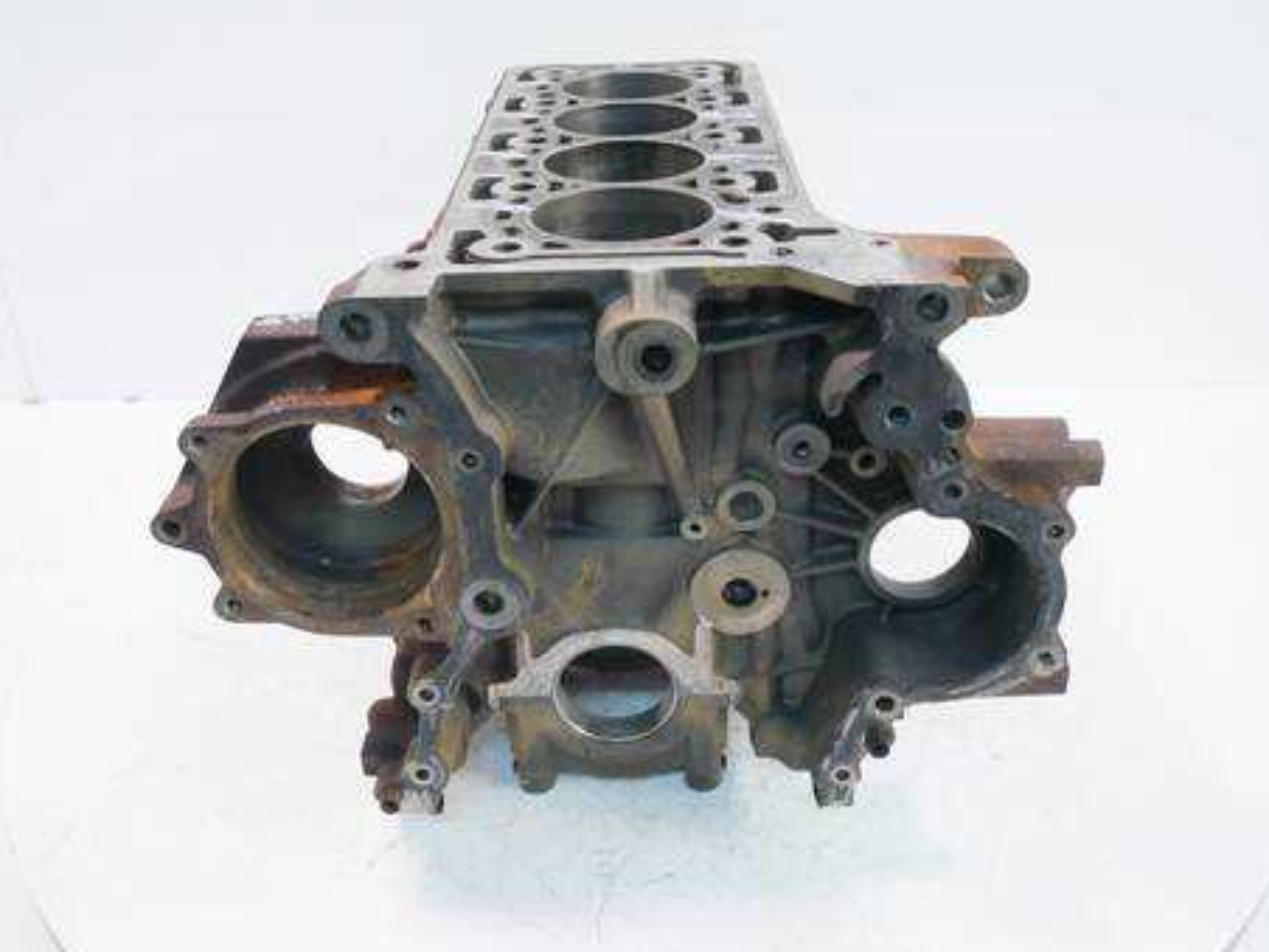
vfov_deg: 41.8
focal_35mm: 34
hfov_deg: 54.0
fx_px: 1246
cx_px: 626
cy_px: 483
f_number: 4
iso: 500
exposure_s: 1/60
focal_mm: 16
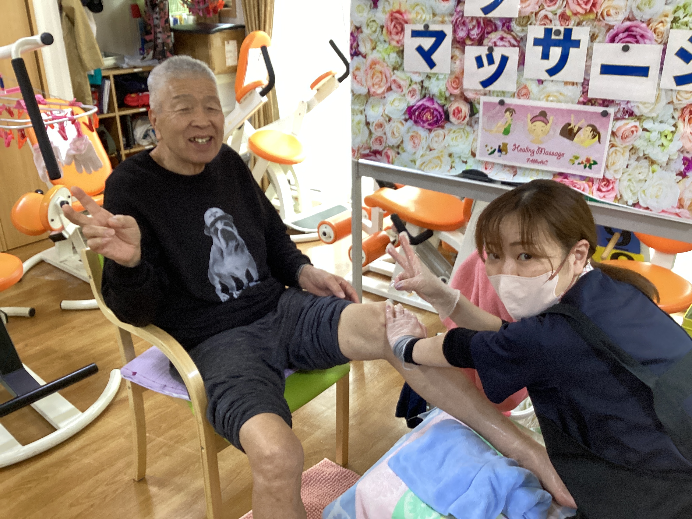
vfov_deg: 45.4
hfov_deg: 58.4
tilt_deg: -25.3
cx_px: 346
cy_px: 260
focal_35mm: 31
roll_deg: +0.4
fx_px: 620
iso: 160
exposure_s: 1/50
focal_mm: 3.3
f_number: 2.4
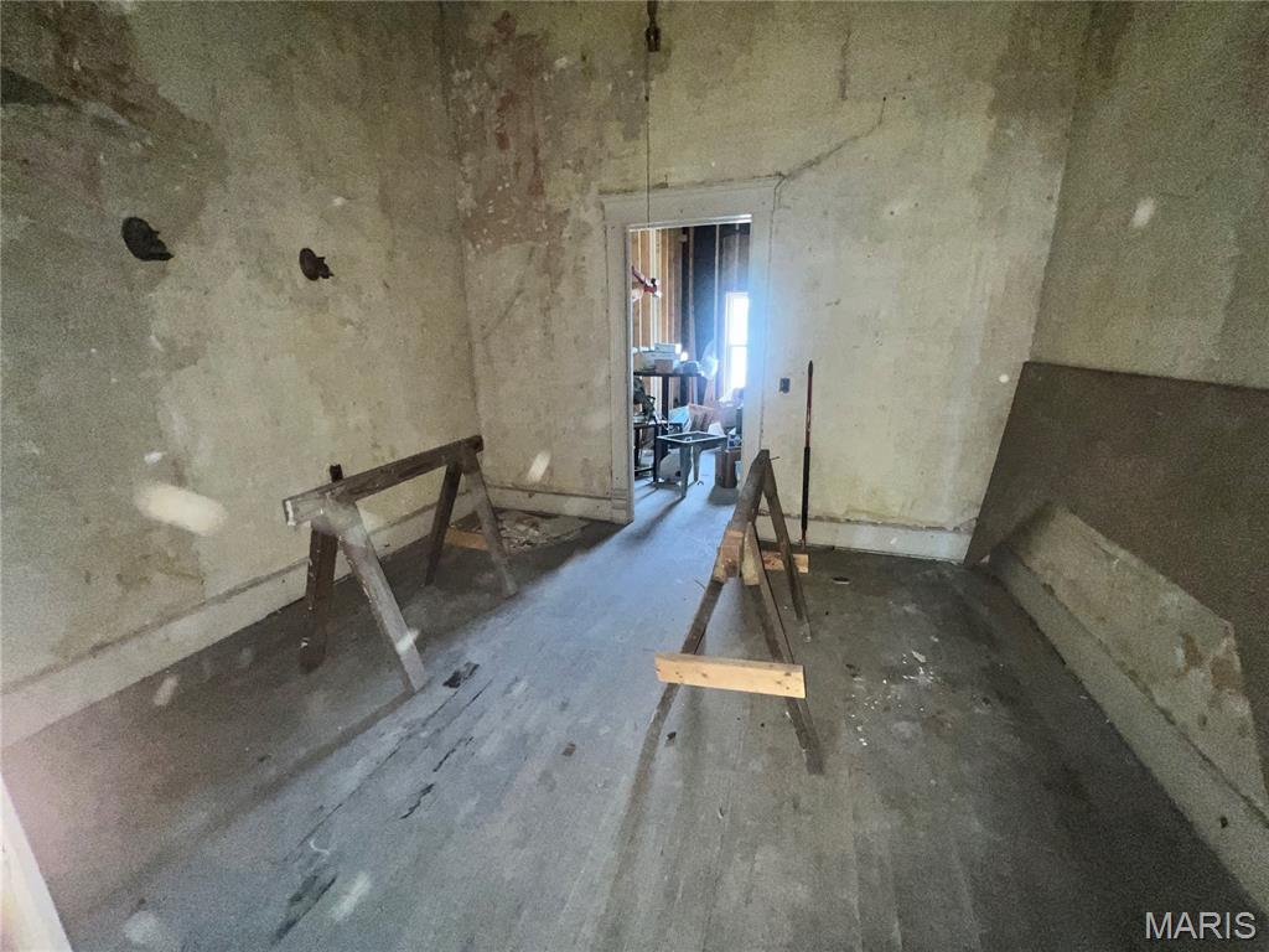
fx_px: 477
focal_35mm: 13
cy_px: 476
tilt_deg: -14.3
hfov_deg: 106.2
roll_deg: +0.6
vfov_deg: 89.9
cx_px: 634
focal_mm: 1.57
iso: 160
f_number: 1.8
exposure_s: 1/60
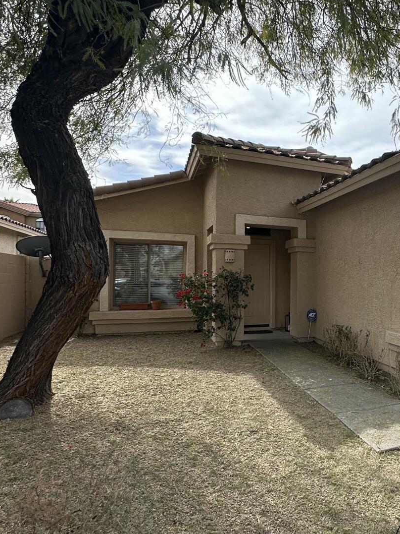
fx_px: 401
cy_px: 280
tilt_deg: +0.5
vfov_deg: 67.3
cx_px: 350
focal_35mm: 26
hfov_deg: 48.2
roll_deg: +0.2
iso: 50
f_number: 2.2
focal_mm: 2.22
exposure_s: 1/972
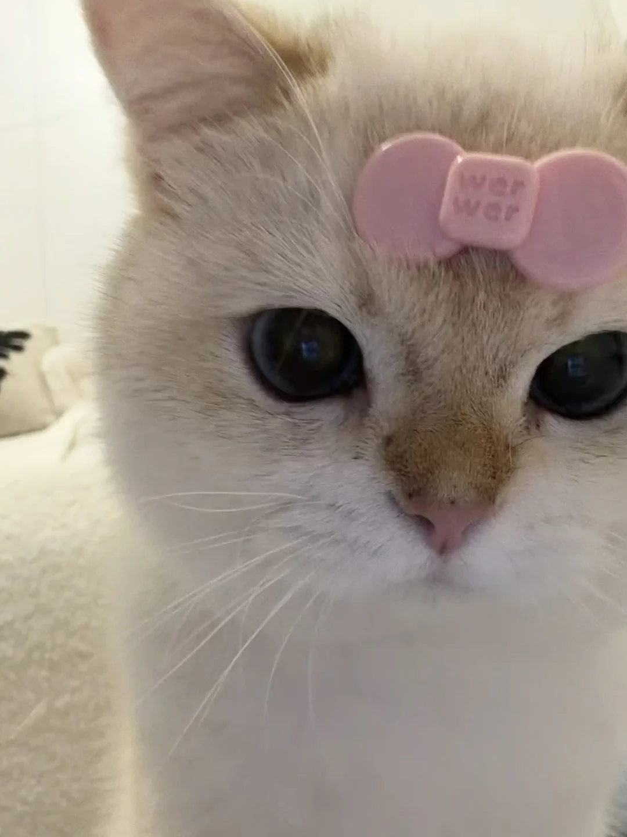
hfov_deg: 46.8
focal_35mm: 30
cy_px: 418
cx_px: 314
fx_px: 725
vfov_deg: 60.0
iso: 320
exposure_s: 1/40
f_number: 1.9
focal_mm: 2.71
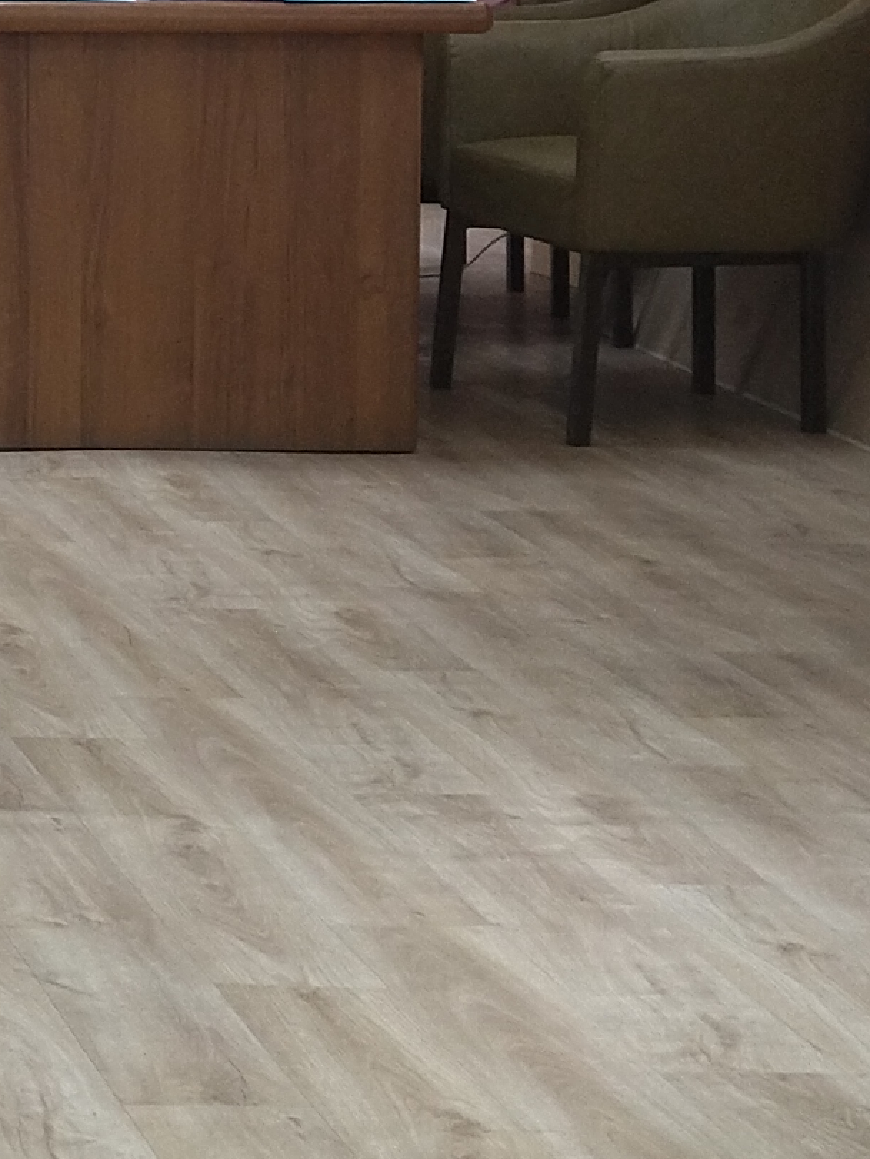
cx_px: -910
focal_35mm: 133
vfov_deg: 14.5
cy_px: -56
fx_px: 4457
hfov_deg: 10.2
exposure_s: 1/50
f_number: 1.79
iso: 131
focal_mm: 4.74
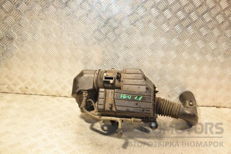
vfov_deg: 35.5
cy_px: 77
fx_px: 241
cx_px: 116
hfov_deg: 51.3
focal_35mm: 38
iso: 800
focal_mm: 25
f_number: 5
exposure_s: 1/160
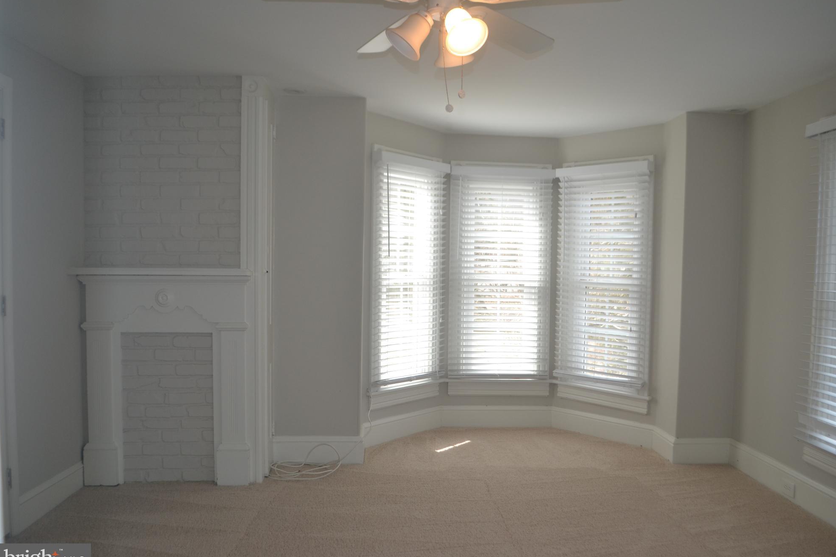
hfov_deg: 65.5
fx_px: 650
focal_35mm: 28
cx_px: 430
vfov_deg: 46.4
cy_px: 285
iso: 250
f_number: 4
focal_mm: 18
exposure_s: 1/125
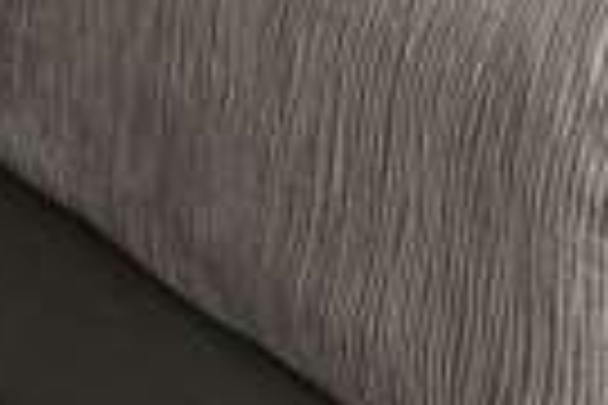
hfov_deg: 18.7
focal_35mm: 106
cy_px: -994
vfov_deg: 9.0
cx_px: 615
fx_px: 1790
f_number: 11
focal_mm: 14
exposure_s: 3
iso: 320
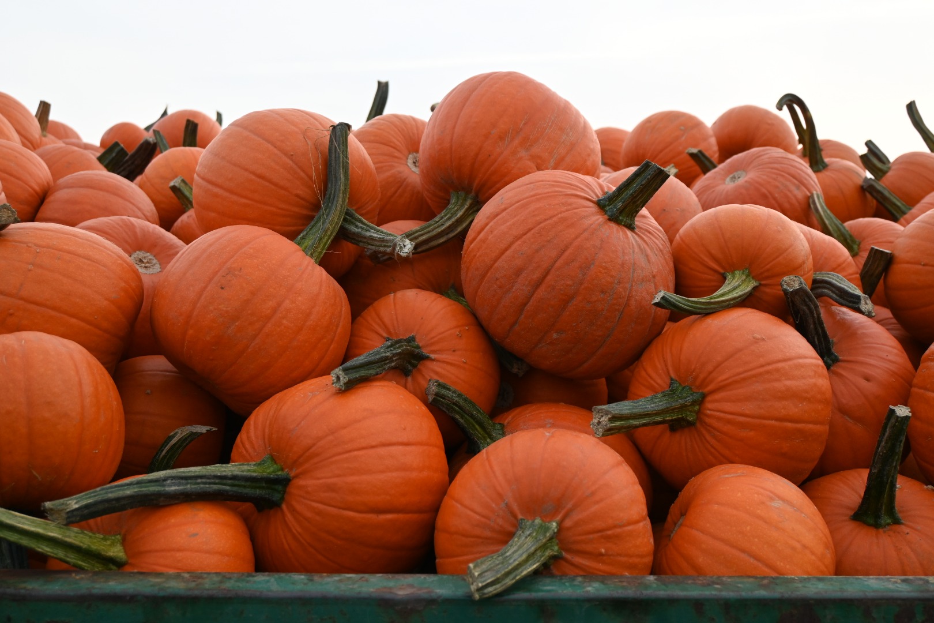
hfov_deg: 49.6
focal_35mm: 39
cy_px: 312
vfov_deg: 34.2
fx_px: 1012
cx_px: 467
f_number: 4.5
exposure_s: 1/250
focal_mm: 26
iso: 400
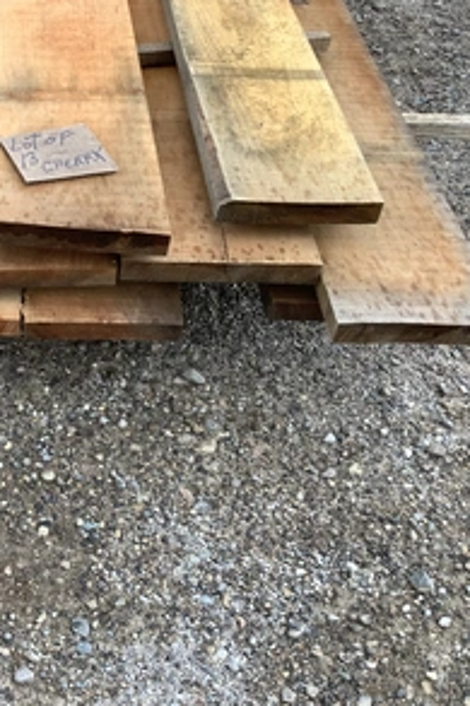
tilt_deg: -45.1
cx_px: 0
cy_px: 349
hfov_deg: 28.6
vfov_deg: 44.5
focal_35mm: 44
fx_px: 863
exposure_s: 1/120
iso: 25
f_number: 2.4
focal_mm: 3.3
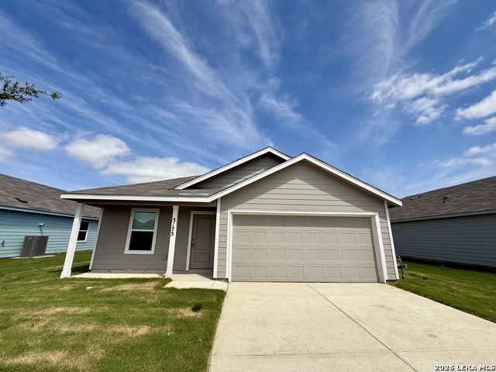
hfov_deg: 102.1
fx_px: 201
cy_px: 186
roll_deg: -1.5
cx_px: 248
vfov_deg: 85.7
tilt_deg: +14.9
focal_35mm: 14
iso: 50
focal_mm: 2.22
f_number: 2.2
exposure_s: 1/3460
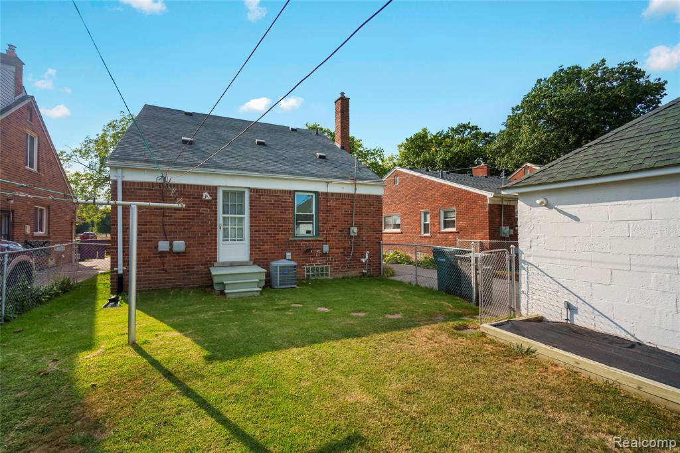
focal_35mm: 16
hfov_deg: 96.7
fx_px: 302
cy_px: 226
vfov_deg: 73.8
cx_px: 340
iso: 100
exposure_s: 1/800
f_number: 4
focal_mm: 16
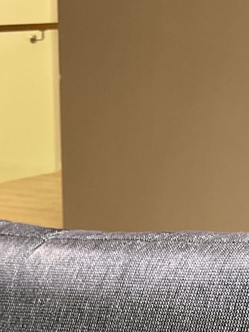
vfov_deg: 14.3
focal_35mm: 110
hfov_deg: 13.4
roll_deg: +1.1
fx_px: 1055
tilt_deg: -28.5
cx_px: 73
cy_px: 700
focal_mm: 5.1
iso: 80
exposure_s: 1/82
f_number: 1.6
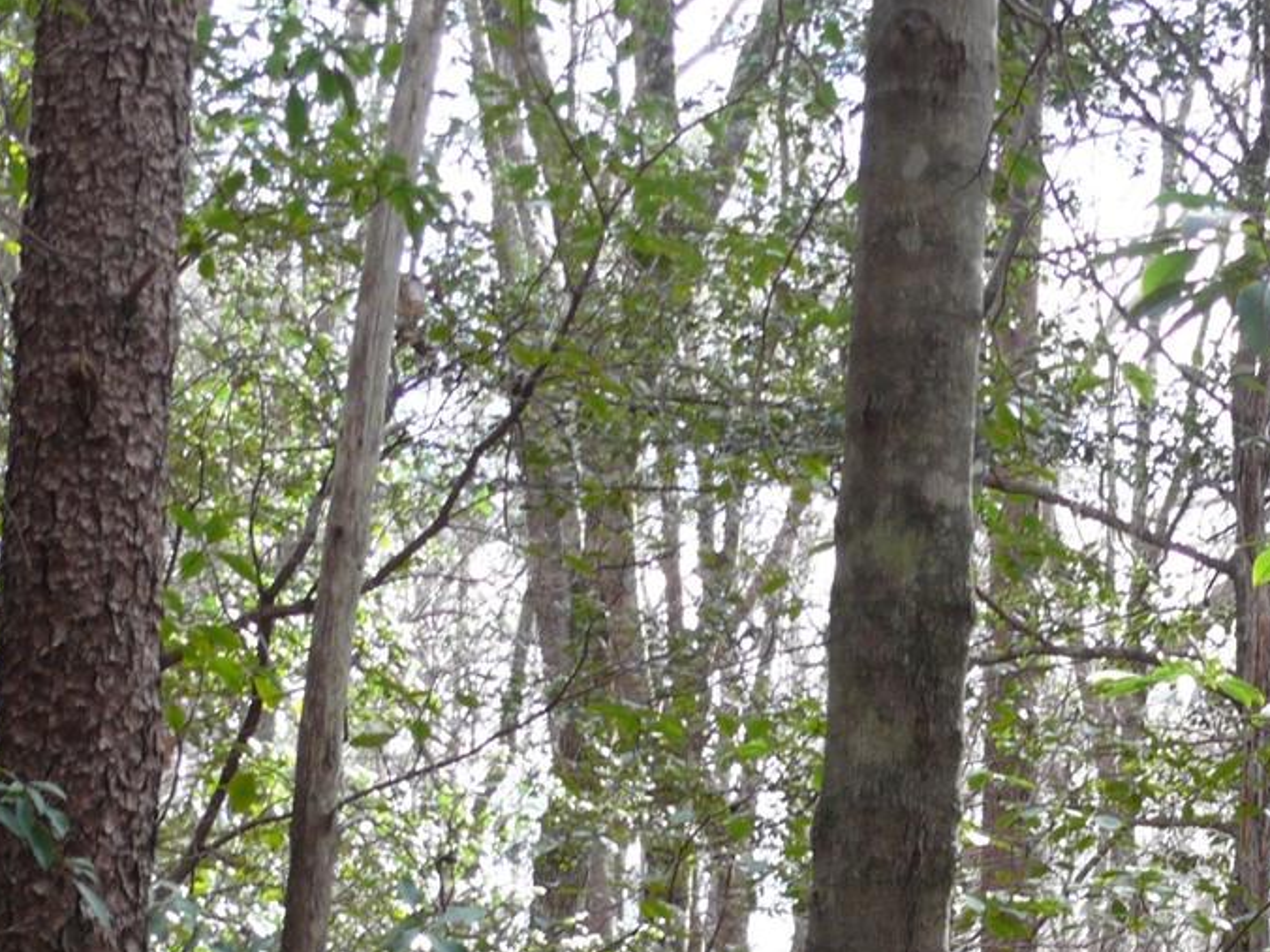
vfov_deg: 13.6
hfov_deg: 18.0
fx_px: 3889
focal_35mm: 106
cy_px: 1127
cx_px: 1296
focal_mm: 7.4
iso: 100
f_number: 2.8
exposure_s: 1/100
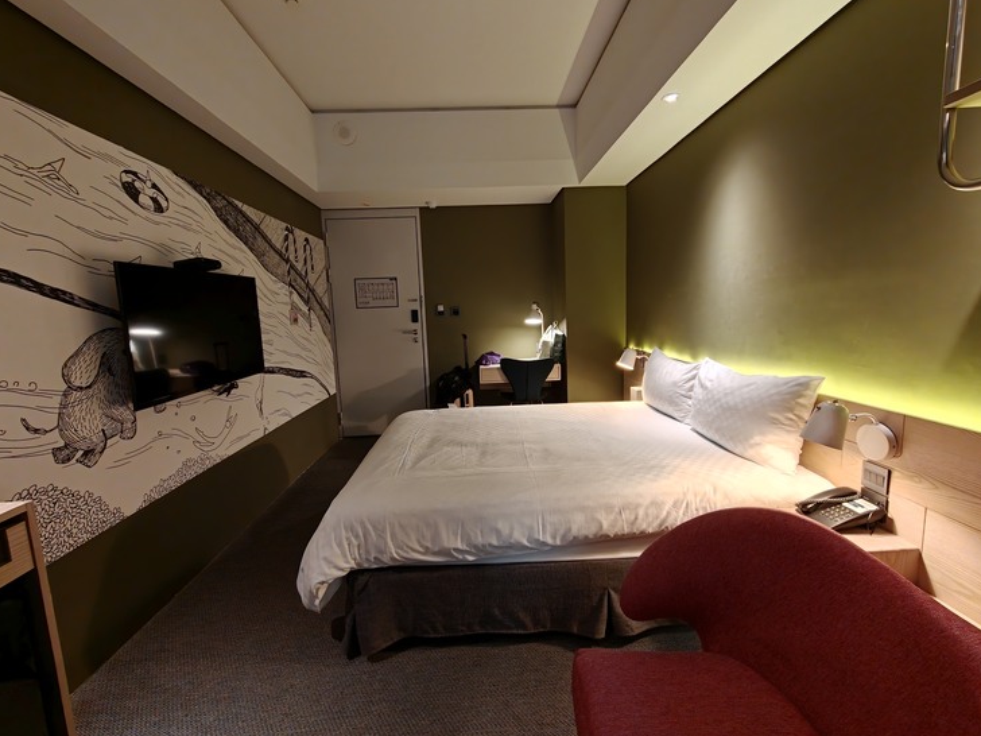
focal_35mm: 15
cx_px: 490
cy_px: 363
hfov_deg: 98.2
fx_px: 425
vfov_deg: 81.7
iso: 800
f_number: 2
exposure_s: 1/40
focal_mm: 2.63
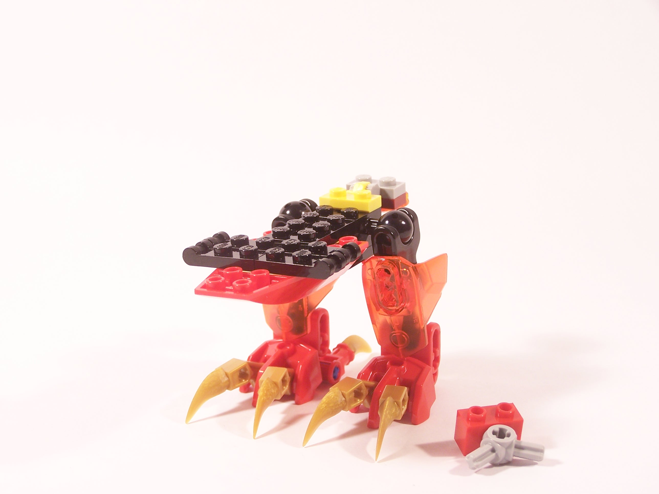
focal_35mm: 69
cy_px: 247
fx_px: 1314
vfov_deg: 21.3
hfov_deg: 28.2
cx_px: 330
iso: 100
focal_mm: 11.5
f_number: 3.2
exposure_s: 1/15
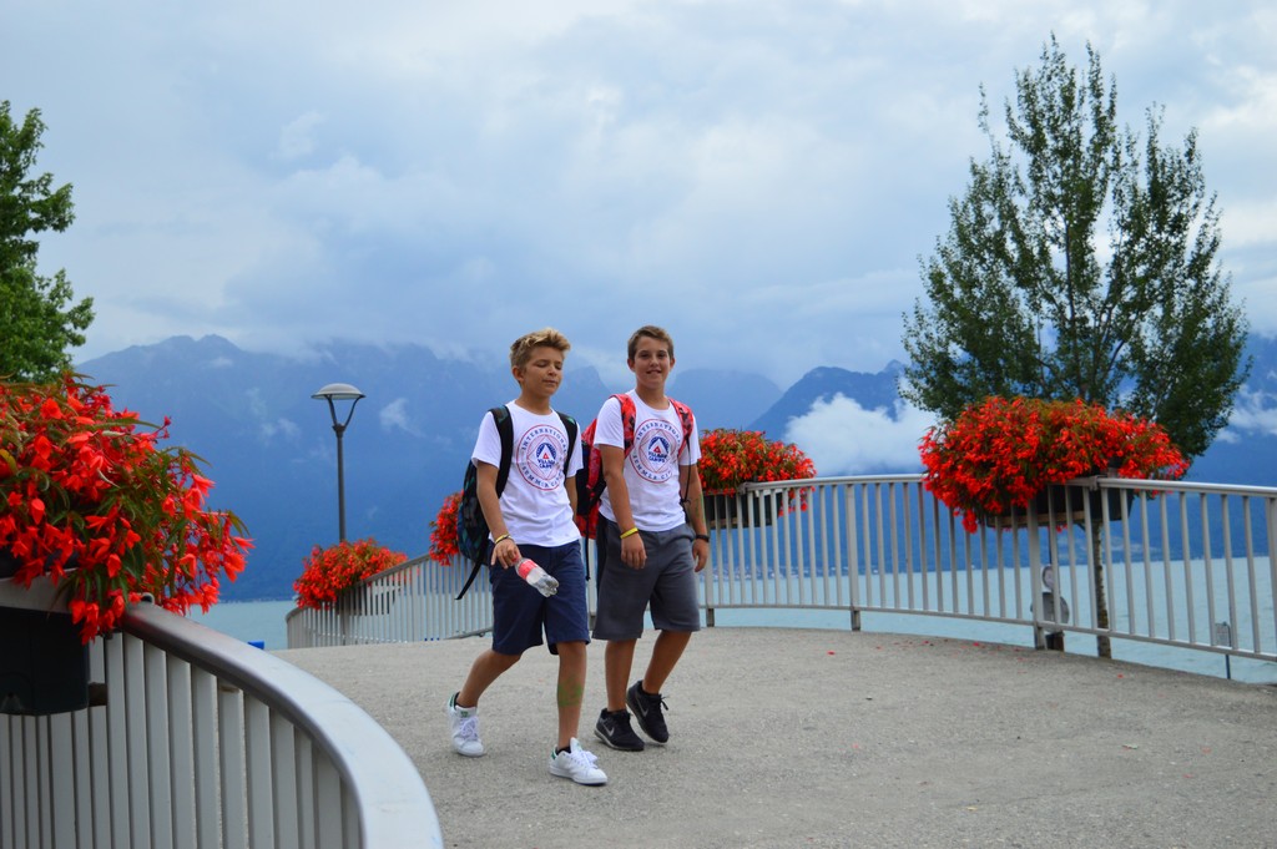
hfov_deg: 38.9
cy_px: 424
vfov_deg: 26.4
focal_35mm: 51
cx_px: 638
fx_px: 1808
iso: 400
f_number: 4.5
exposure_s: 1/2500
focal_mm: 34
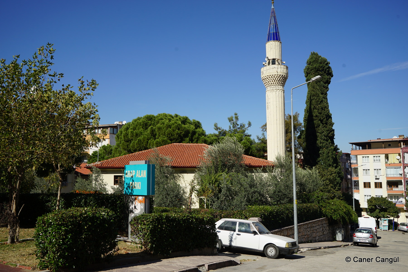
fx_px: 351
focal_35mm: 31
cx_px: 204
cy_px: 136
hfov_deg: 60.3
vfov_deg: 42.3
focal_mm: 31
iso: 100
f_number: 9
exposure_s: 1/320
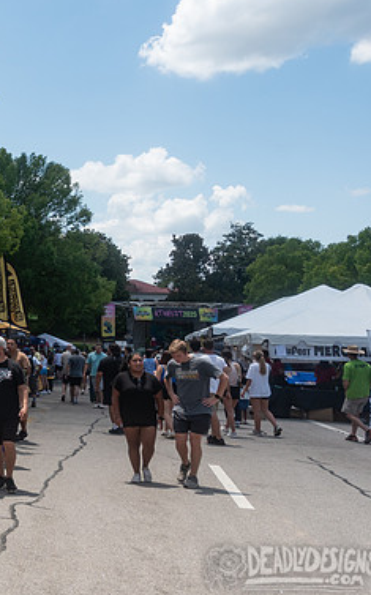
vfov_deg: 43.5
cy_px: 265
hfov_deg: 23.2
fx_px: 746
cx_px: -165
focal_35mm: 46
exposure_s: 1/1600
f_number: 5
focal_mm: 24
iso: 160
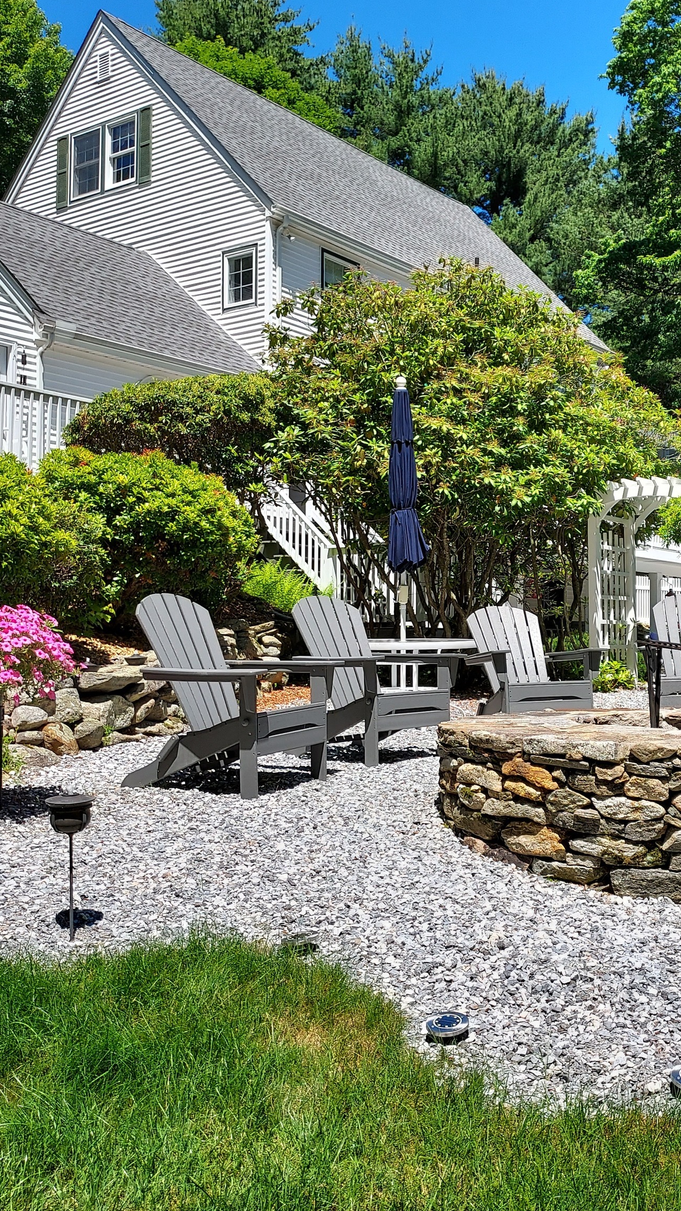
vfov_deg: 56.6
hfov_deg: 32.5
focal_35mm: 35
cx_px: 572
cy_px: 606
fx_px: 1124
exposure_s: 1/963
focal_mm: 4.6
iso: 40
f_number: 1.8
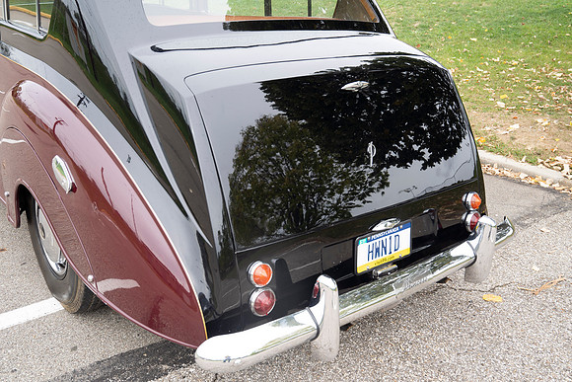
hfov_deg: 54.4
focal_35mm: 35
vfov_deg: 37.9
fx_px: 556
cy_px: 191
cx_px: 286
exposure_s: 1/80
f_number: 5.6
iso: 200
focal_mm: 35
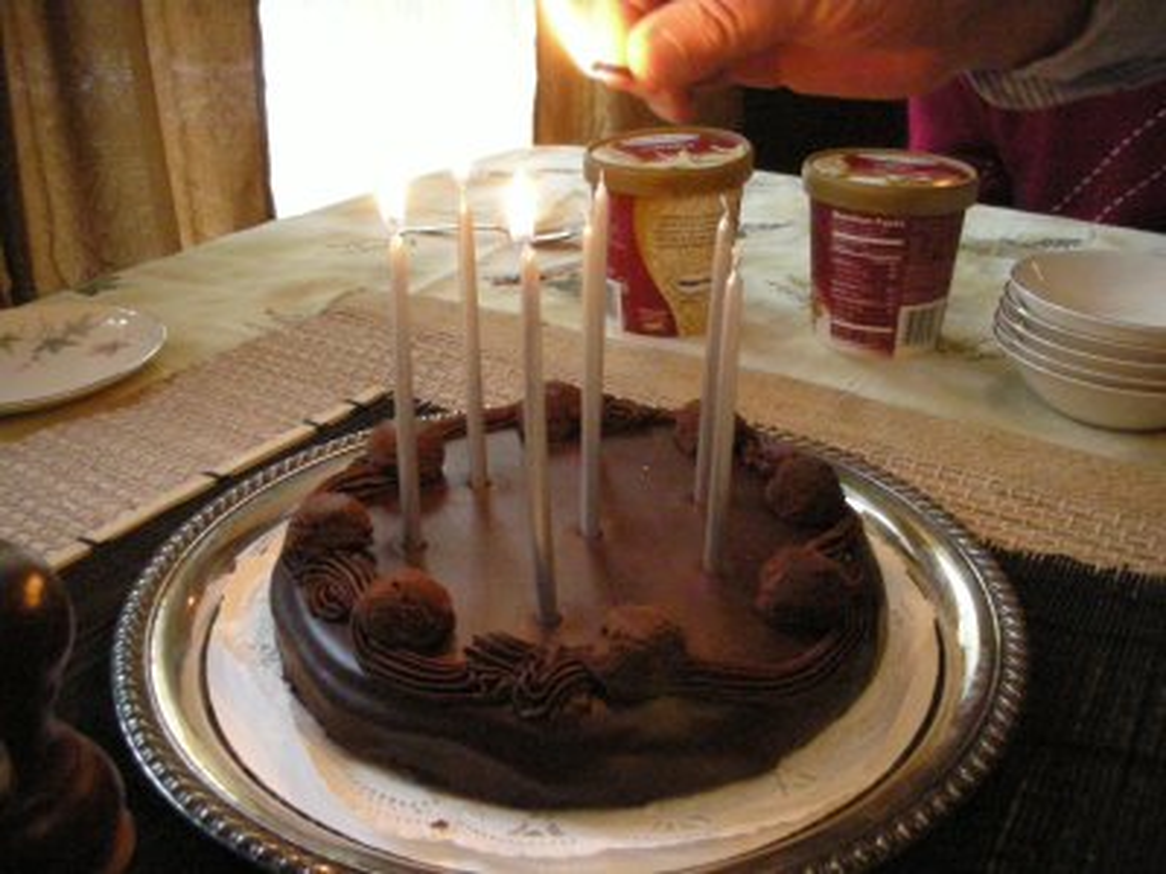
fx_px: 1179
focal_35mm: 35
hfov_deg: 52.6
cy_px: 437
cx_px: 583
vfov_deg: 40.7
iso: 800
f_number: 2.8
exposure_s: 1/62
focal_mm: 5.8
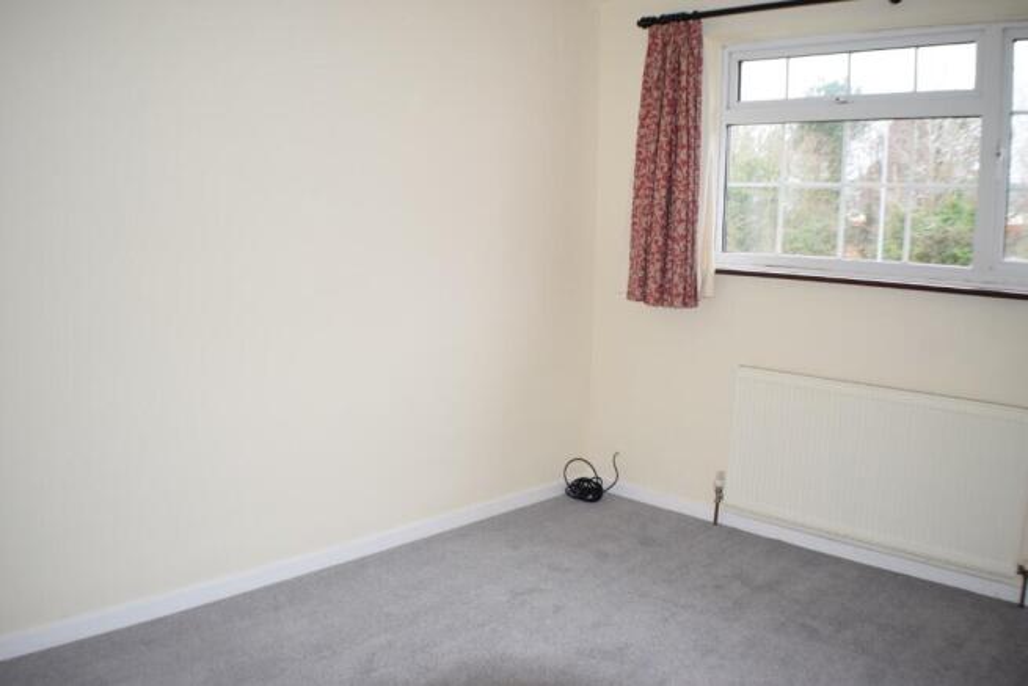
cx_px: 514
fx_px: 1071
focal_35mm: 38
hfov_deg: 51.3
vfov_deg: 35.5
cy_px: 343
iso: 800
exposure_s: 1/100
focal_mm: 25
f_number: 5
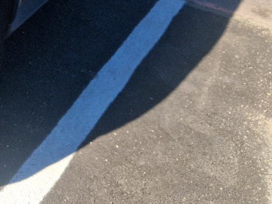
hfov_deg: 22.1
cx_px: -111
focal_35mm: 76
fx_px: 597
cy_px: -109
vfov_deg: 17.3
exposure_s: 1/909
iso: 50
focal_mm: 5.4
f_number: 1.8
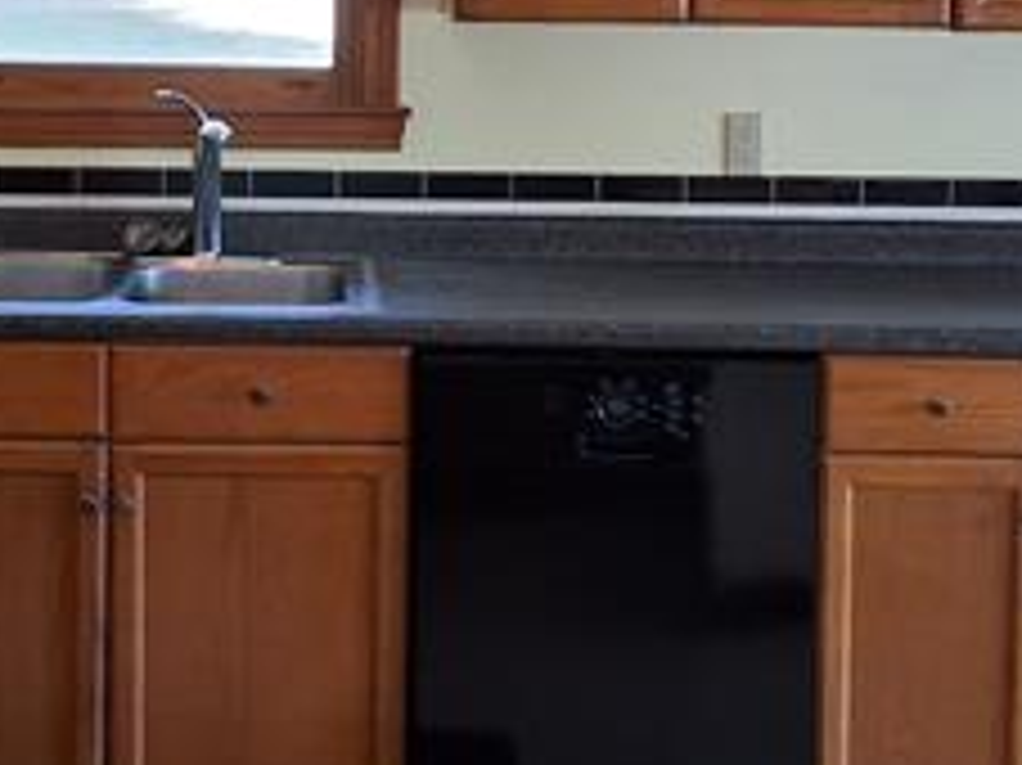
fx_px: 2331
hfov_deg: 24.5
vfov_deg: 18.4
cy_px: 108
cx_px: 257
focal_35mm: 79
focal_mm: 2.91
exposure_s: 1/40
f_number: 1.9
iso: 80
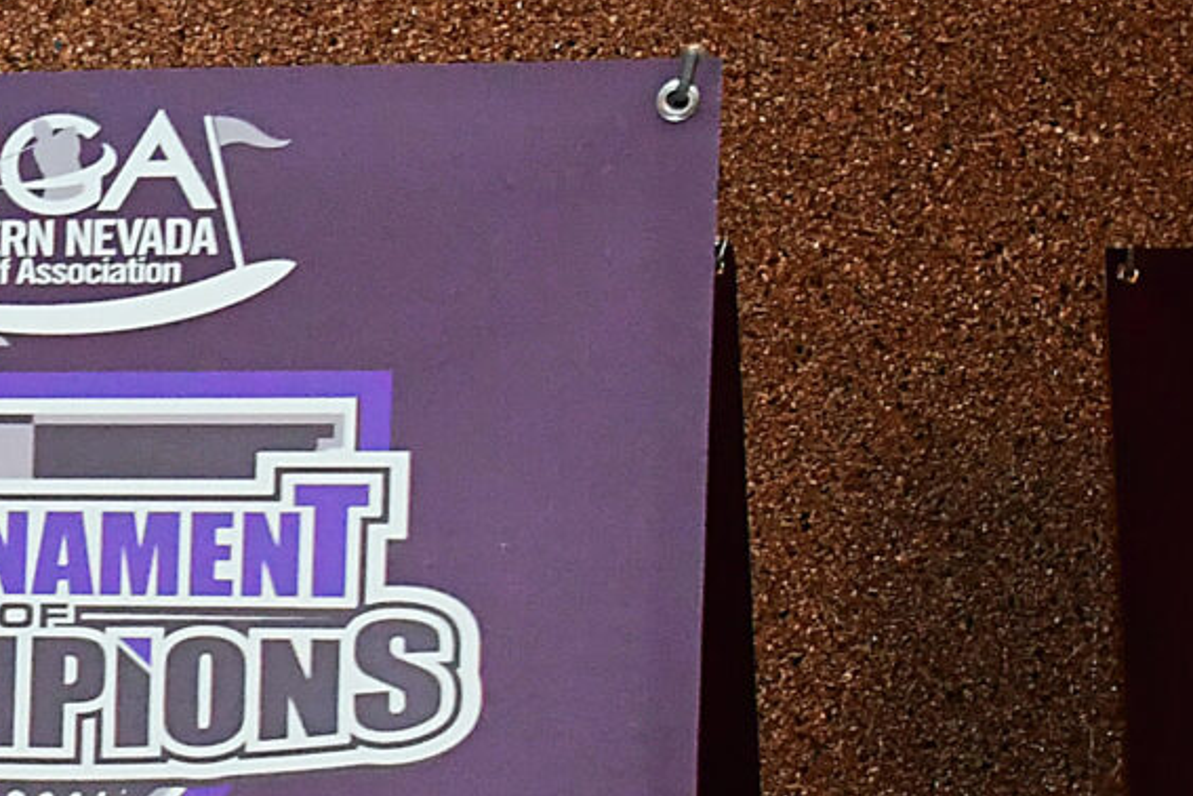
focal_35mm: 149
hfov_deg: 12.2
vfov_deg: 9.1
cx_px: -1193
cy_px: 1010
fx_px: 4937
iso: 3200
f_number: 5.6
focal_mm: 22
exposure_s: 1/60
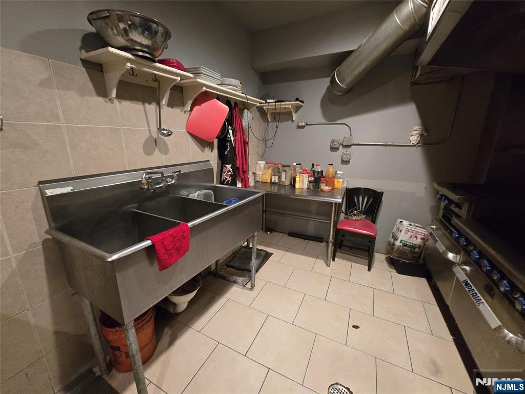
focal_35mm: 13
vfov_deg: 89.9
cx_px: 262
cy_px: 197
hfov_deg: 106.2
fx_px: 197
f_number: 2.2
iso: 1000
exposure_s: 1/60
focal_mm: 2.2
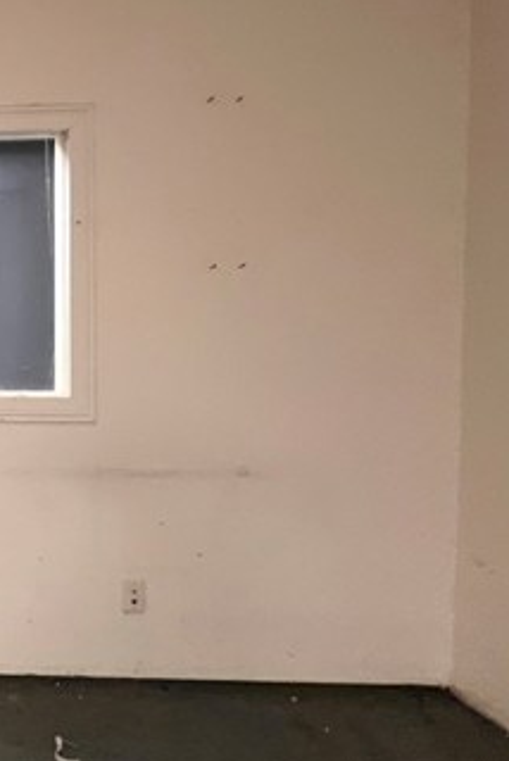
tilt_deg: +1.0
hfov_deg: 31.3
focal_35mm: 27
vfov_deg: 66.6
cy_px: 300
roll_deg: +2.8
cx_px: -212
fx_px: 571
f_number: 1.8
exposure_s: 1/60
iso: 200
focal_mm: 1.57
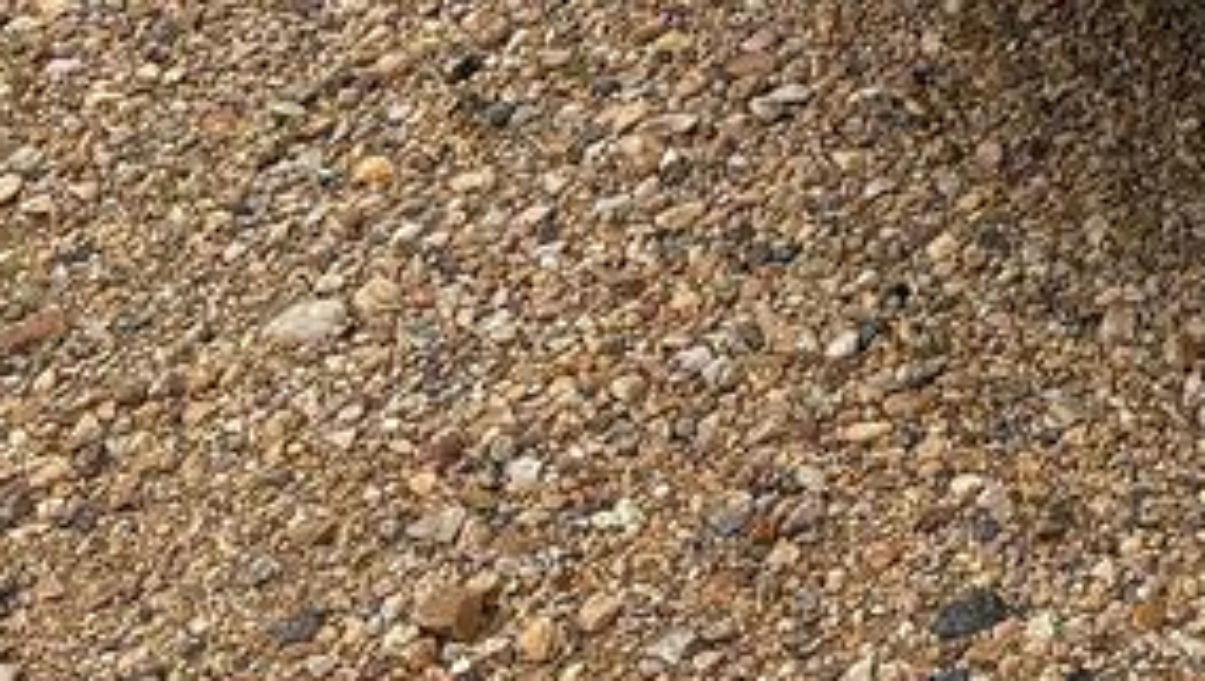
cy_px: -1155
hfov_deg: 15.0
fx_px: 4062
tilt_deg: -10.6
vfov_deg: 8.4
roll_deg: +0.5
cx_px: 2080
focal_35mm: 127
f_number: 1.6
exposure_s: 1/1135
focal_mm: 5.96
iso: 50
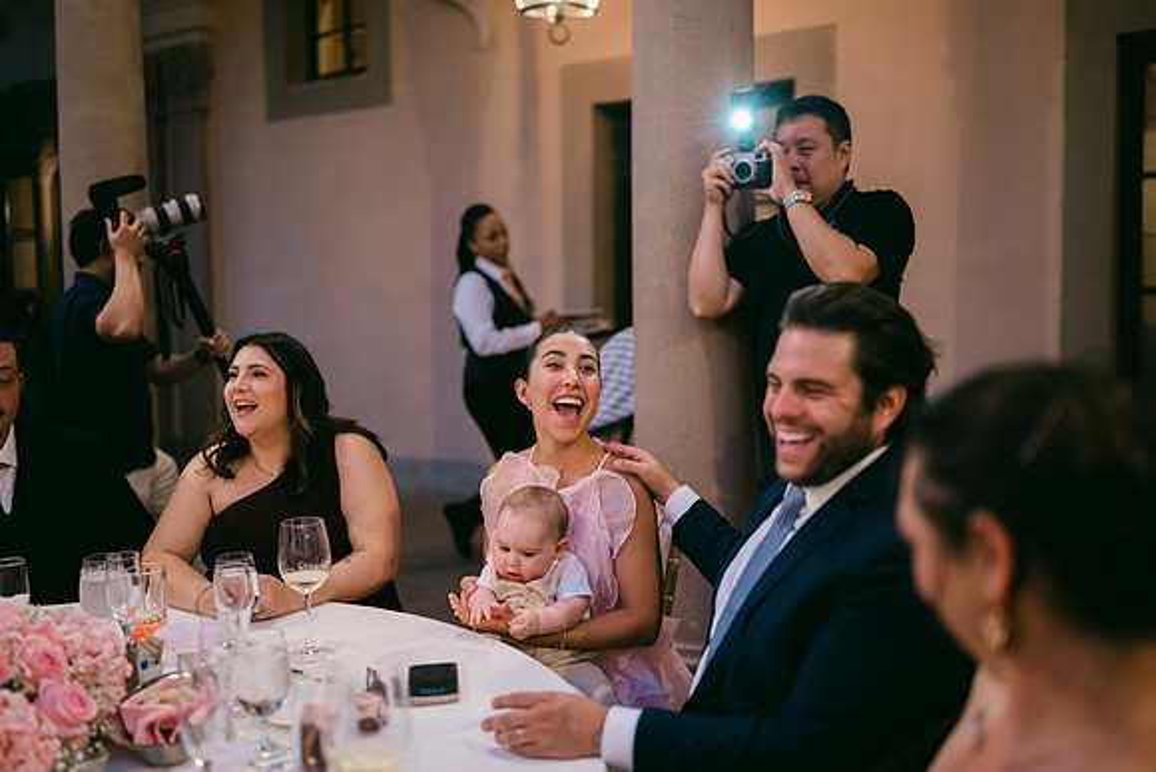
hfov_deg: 54.4
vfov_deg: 37.9
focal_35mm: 35
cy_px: 386
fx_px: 1124
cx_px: 578
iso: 640
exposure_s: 1/125
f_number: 1.2
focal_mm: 35
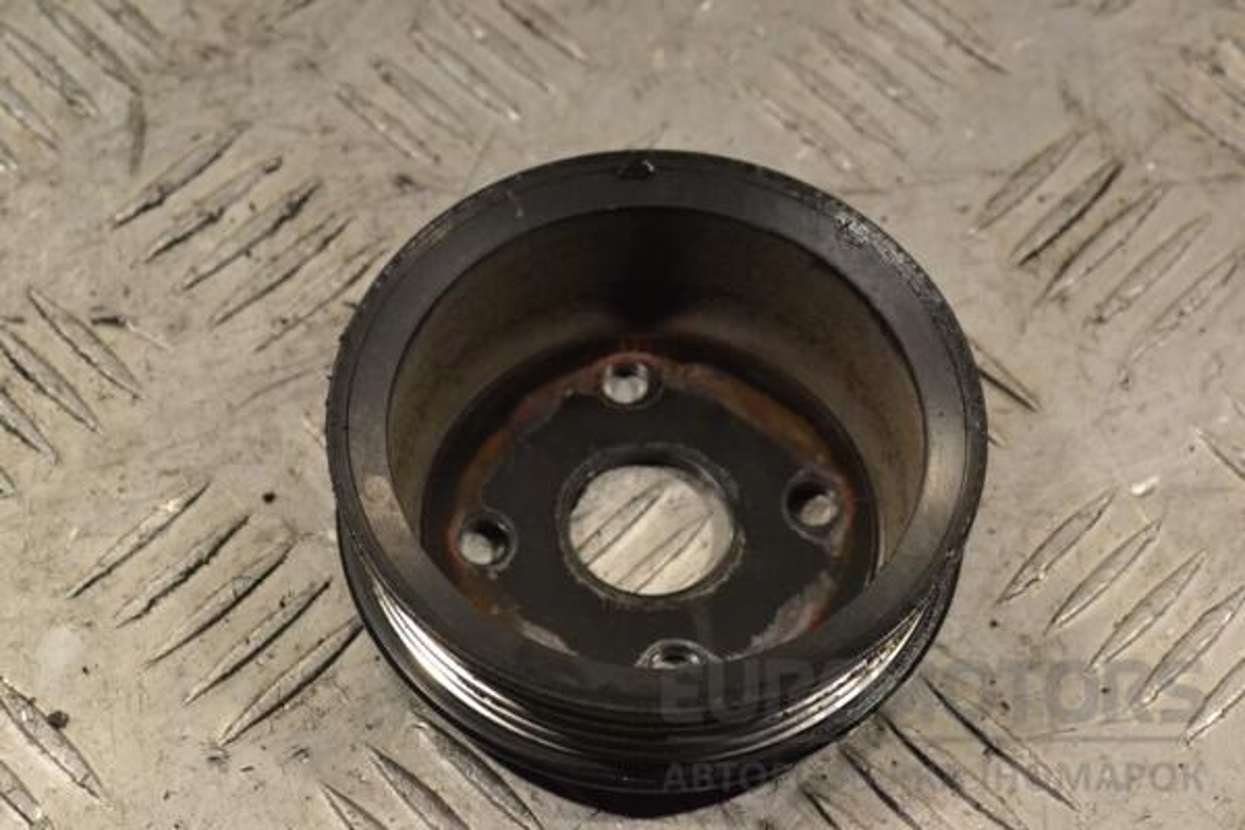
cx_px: 622
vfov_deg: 16.6
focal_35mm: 82
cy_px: 415
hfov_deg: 24.6
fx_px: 2853
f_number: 10
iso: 3200
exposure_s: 1/400
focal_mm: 55
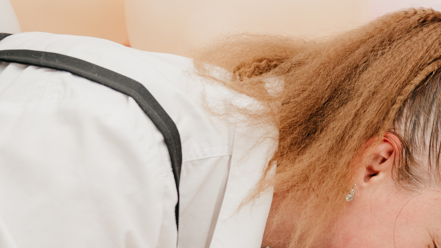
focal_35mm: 88
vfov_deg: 13.4
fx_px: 1029
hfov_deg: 22.6
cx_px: 503
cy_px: 286
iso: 250
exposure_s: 1/160
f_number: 4
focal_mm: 35
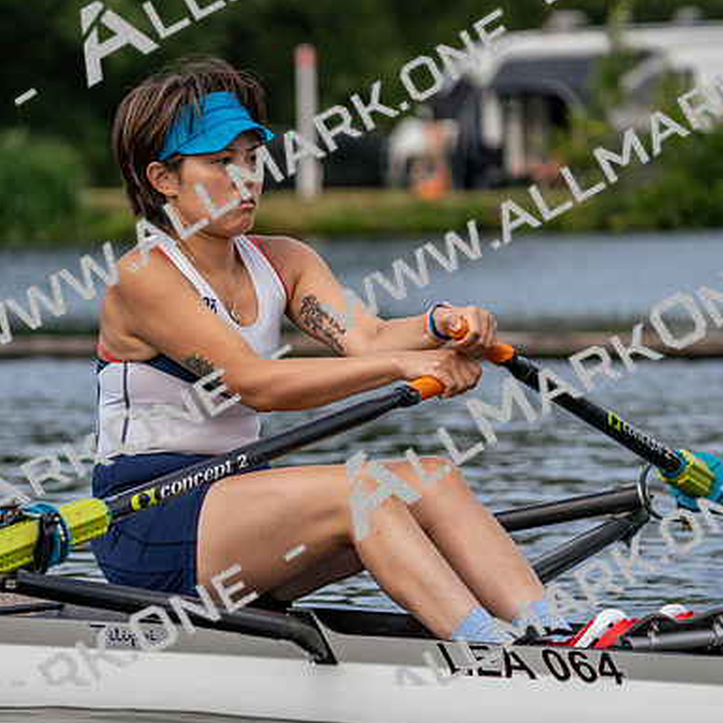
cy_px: 362
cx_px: 185
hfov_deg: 6.8
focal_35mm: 257
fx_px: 6073
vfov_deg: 6.8
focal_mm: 200
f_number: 5.6
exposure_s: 1/1600
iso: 320
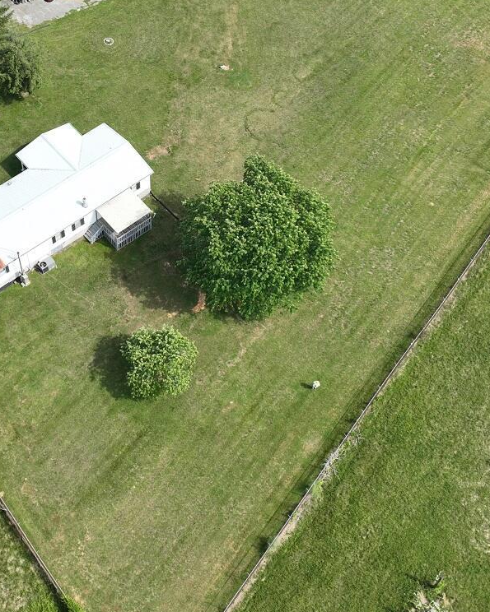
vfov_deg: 33.4
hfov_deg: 27.0
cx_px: 162
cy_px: 217
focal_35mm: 56
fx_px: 1015
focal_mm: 12.29
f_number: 2.8
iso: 140
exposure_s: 1/1250
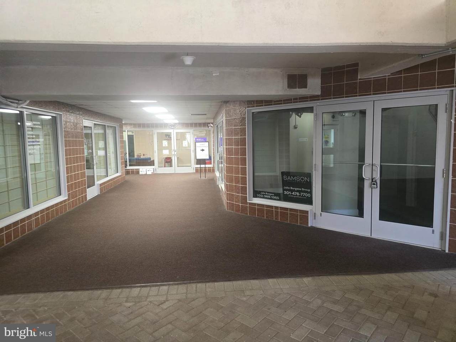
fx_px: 303
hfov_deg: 73.9
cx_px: 228
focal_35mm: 23
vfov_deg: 58.9
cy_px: 171
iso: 1000
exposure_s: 1/120
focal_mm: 6.3
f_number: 1.7
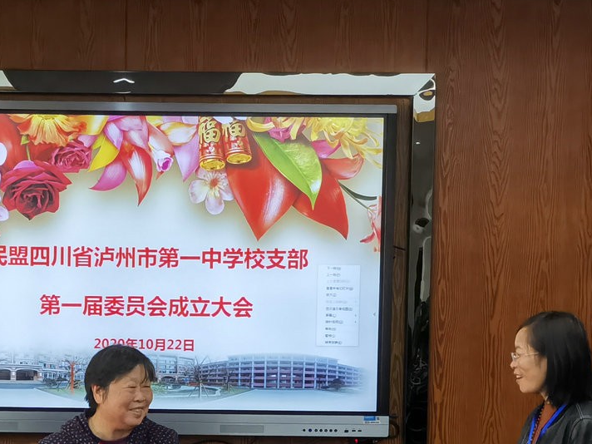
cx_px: 101
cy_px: 491
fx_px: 3113
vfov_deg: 8.1
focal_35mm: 182
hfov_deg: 10.8
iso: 160
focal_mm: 7.48
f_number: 2.4
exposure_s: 1/100
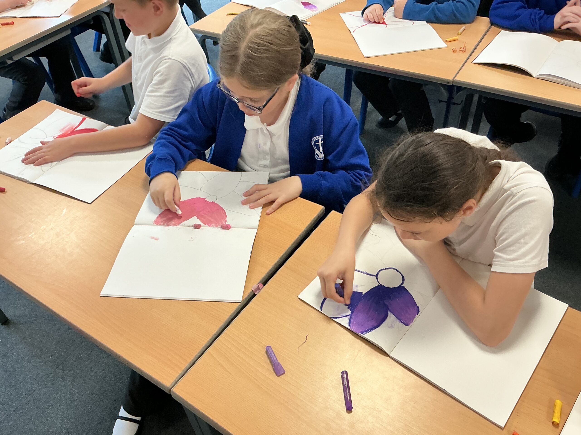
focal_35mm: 29
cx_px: 290
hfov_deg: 61.7
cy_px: 218
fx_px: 487
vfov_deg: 48.2
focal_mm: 3
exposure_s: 1/60
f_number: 1.8
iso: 80
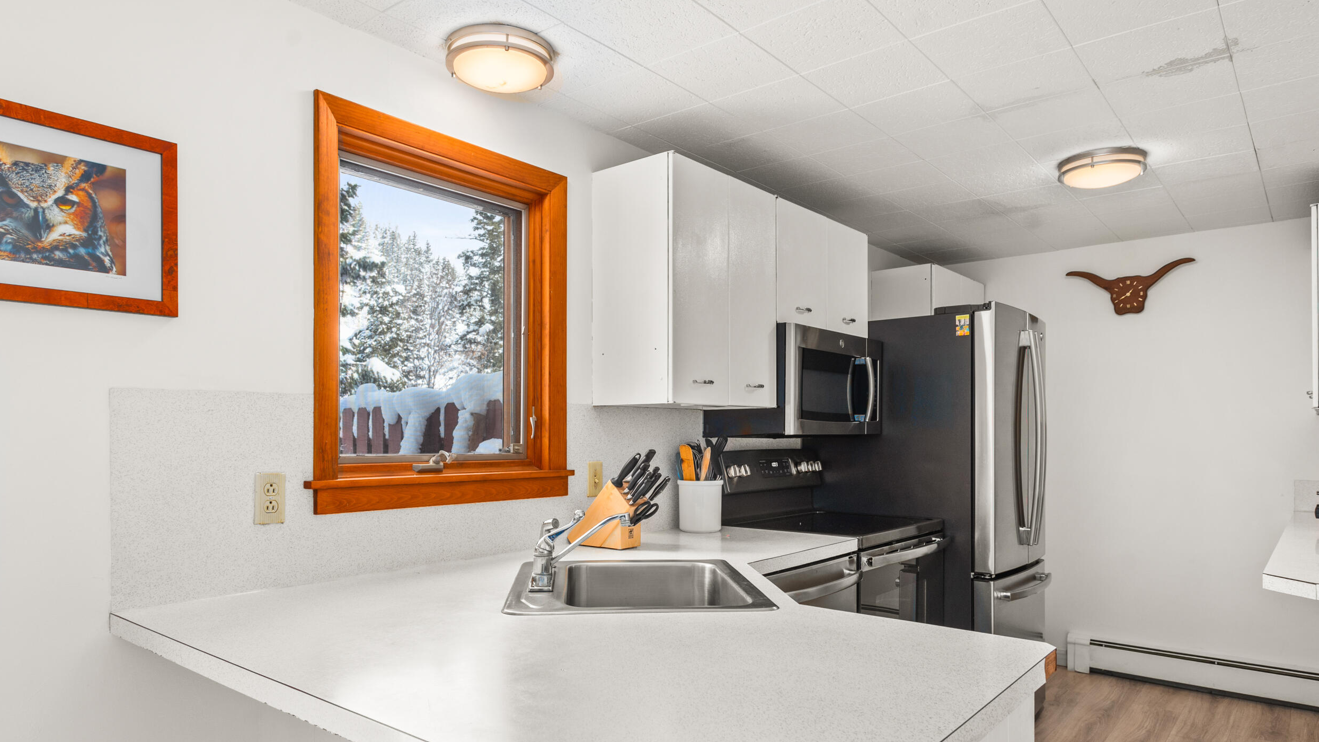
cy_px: 422
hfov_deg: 76.3
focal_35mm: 24
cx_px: 635
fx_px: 839
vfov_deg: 47.6
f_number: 7.1
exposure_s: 1/10
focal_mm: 19
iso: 400
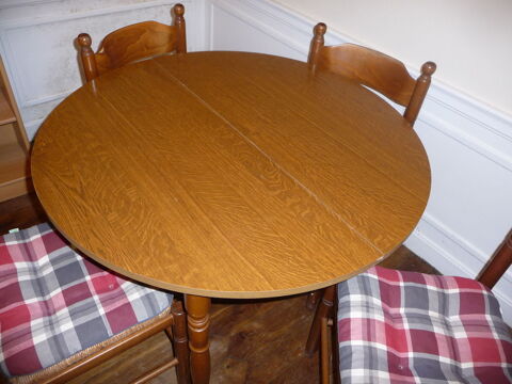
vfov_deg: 49.7
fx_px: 414
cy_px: 192
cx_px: 256
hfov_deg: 63.4
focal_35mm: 28
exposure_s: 1/30
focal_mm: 4.7
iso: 160
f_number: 3.3
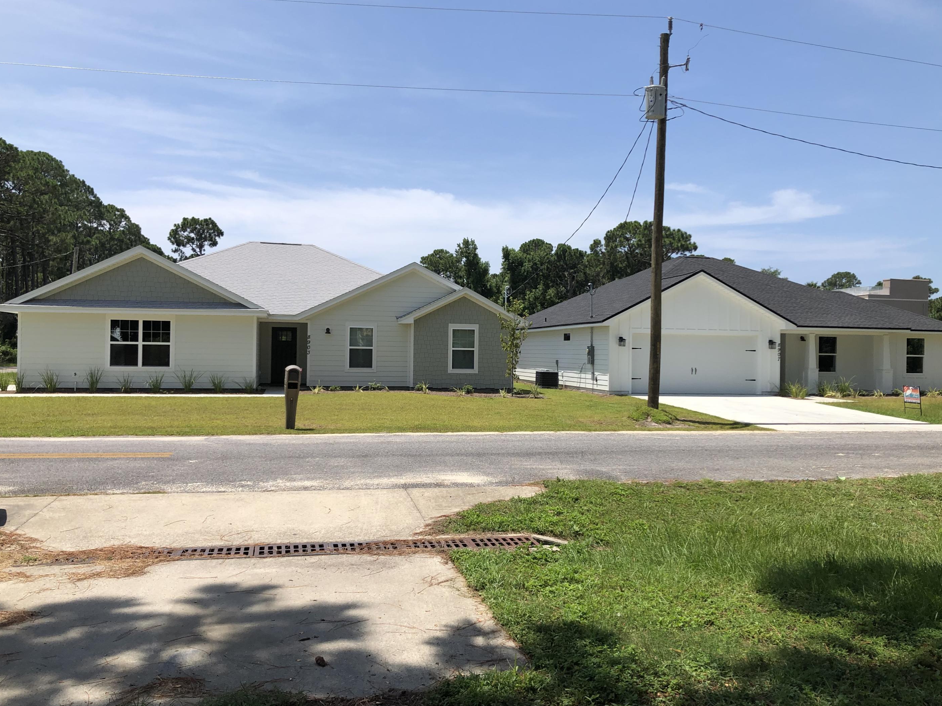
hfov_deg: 60.0
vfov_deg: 46.8
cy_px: 360
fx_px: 816
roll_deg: -0.5
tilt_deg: +2.1
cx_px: 485
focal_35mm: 30
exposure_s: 1/2667
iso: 20
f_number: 1.8
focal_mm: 3.99
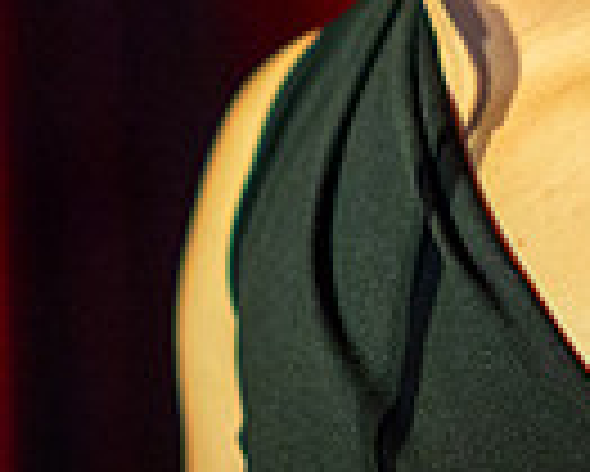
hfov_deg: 4.5
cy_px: -87
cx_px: 535
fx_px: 7514
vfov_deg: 3.6
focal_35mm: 430
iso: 1250
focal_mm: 85
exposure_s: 1/200
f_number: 1.4
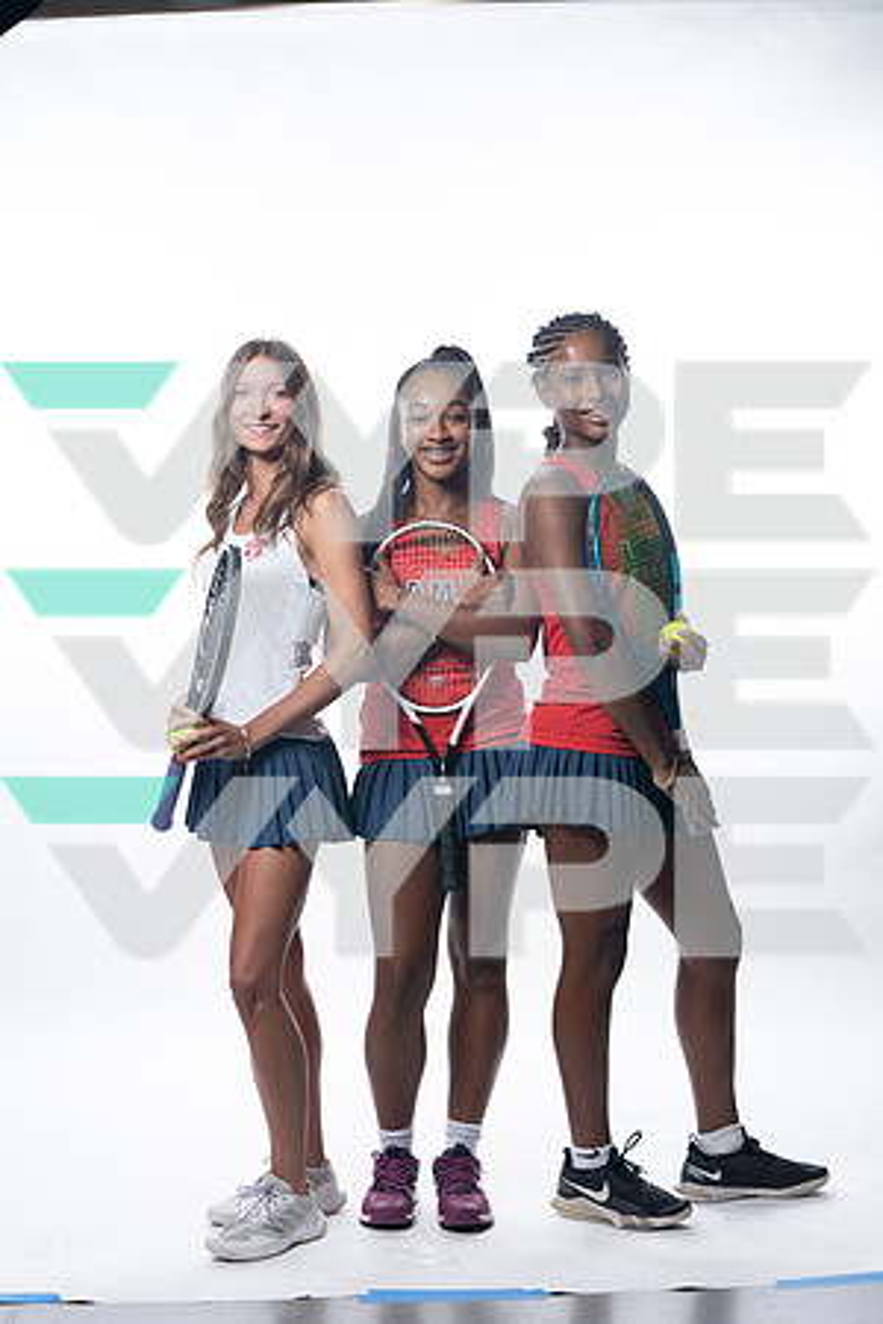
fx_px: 2575
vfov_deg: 28.8
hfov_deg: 19.5
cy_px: 662
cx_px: 442
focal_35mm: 70
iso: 200
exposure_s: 1/250
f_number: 5.6
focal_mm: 70
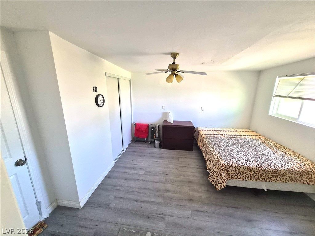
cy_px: 118
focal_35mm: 13
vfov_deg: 89.9
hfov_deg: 106.2
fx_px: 118
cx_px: 158
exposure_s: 1/60
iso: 125
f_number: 2.2
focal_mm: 1.7
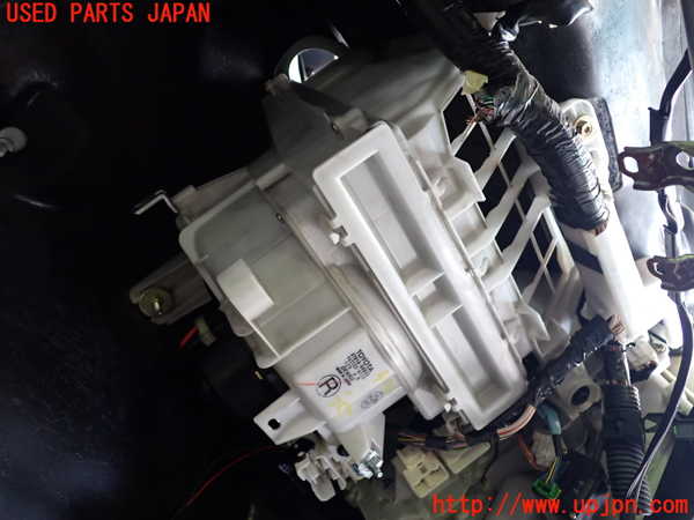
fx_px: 601
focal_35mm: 30
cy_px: 260
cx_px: 347
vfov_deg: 46.8
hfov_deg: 60.0
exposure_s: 1/30
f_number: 2.3
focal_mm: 5.4
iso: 250
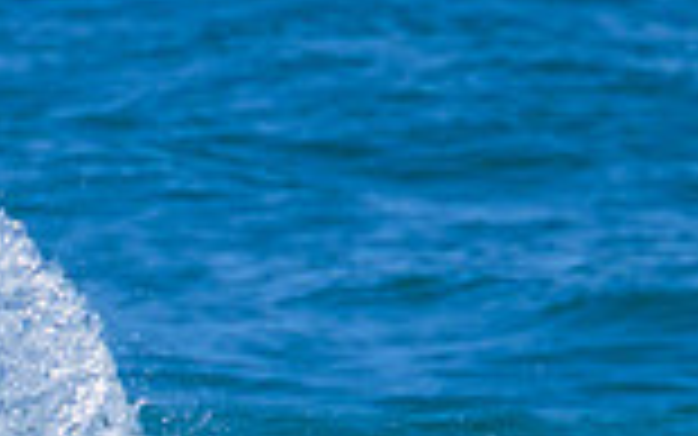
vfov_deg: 0.4
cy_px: 849
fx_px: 68792
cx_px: -317
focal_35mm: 3615
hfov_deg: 0.6
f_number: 11
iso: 720
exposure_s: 1/2000
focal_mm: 800
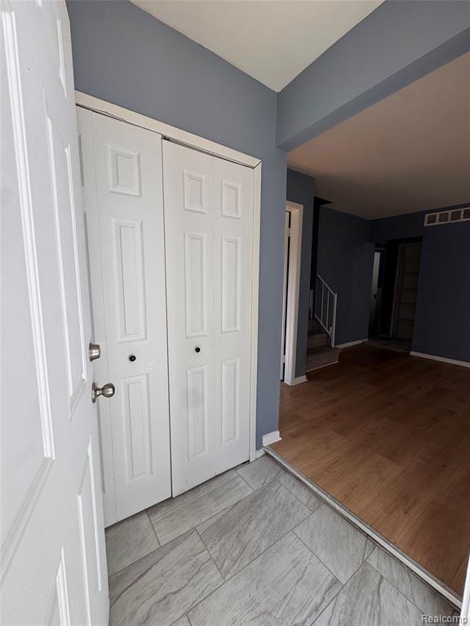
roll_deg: -0.8
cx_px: 235
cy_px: 313
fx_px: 253
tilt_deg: -7.6
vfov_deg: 102.1
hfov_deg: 85.7
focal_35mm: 14
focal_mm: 2.22
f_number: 2.2
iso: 40
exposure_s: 1/224
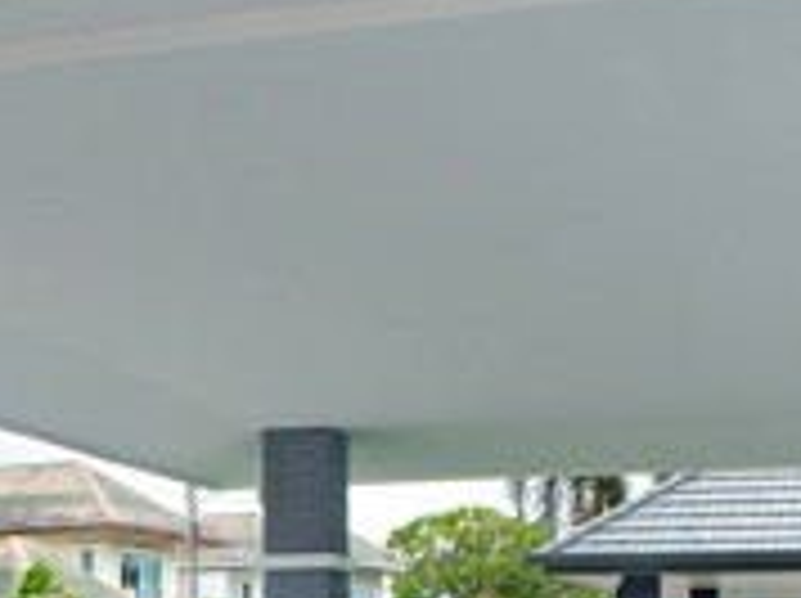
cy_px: 841
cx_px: 405
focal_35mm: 78
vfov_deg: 17.3
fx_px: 1802
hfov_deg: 25.1
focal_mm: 16
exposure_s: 1/200
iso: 200
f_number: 8
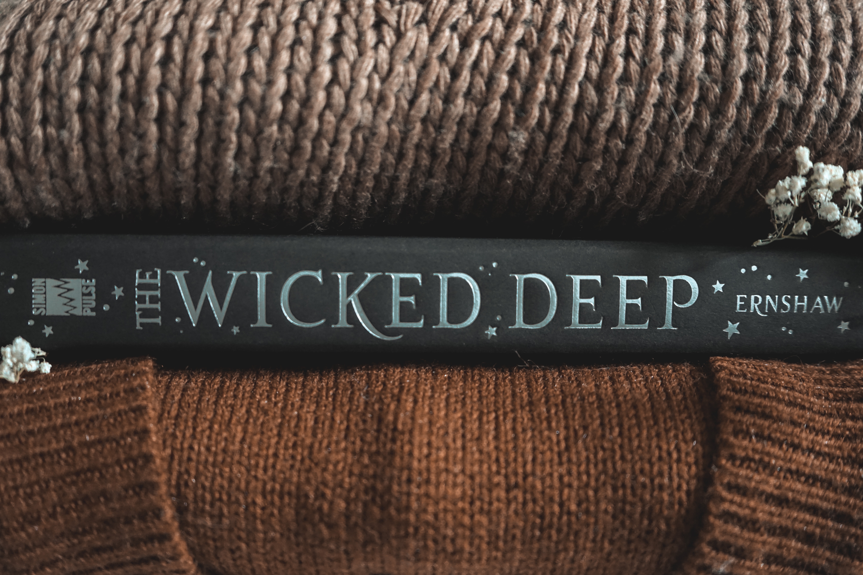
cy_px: 288
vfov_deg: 40.0
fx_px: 791
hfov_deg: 57.2
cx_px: 432
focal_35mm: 33
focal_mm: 33
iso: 6400
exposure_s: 1/50
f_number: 4
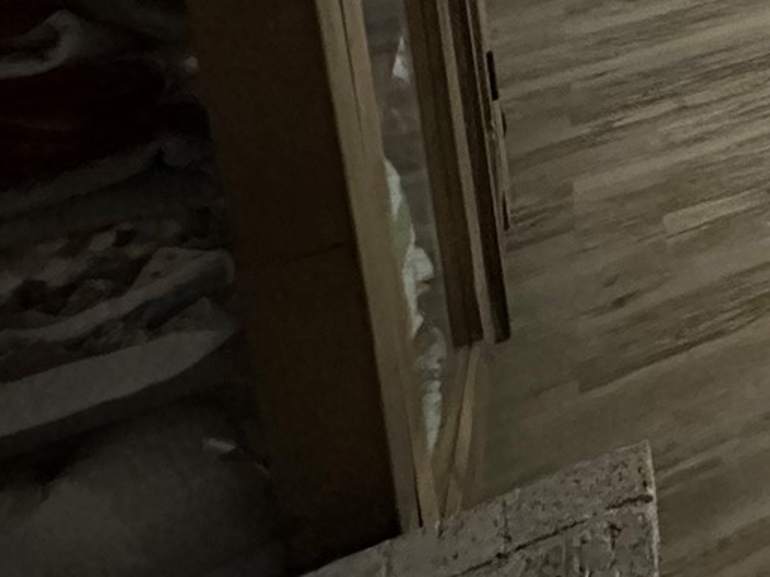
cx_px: 1375
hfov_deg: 21.9
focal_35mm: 56
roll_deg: -0.8
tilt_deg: -10.8
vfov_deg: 19.6
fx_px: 1246
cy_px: -457
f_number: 2.2
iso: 1000
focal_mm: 2.22
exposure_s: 1/60
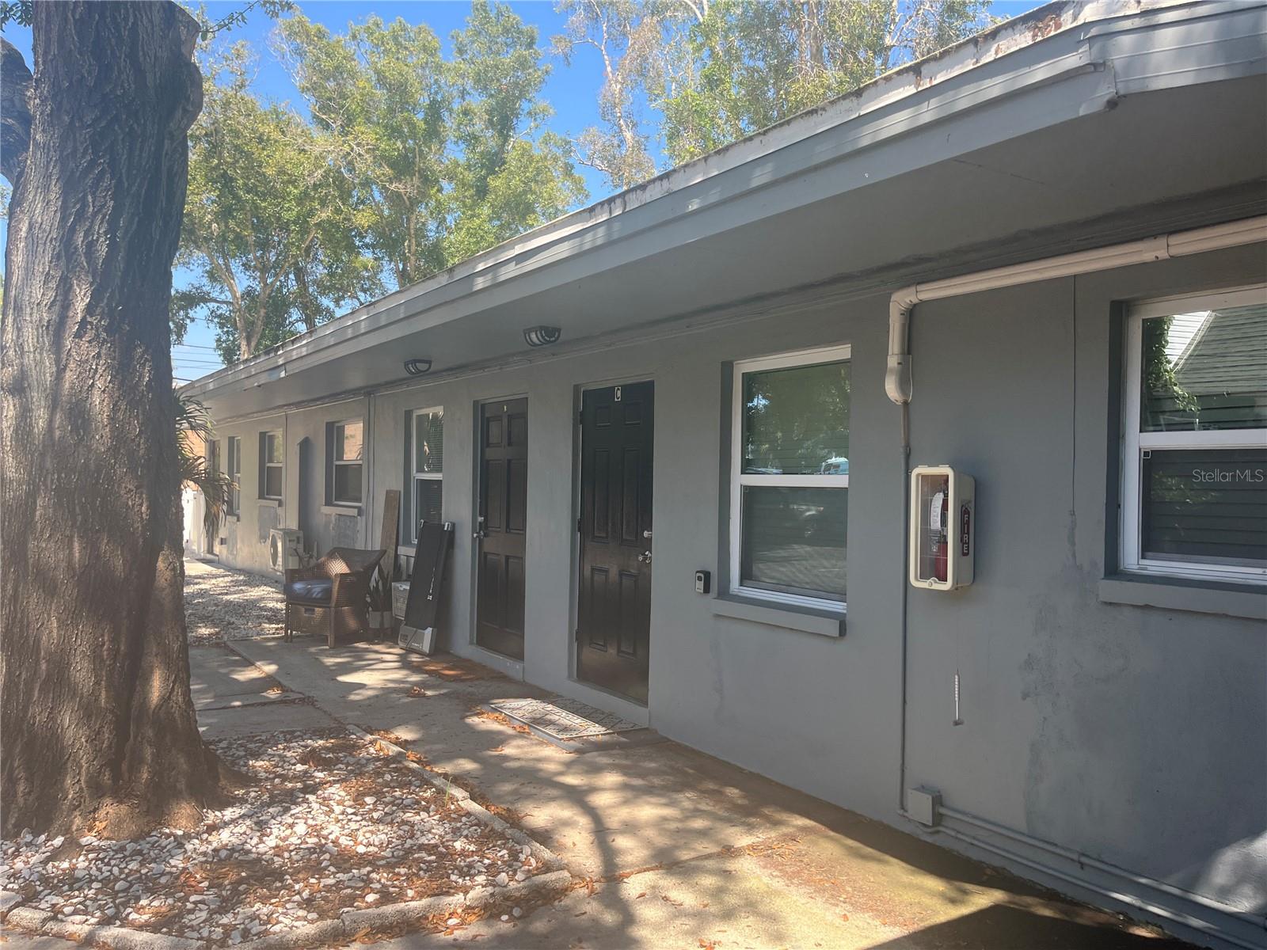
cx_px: 634
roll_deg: -0.6
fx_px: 952
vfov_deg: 53.1
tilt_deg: -0.4
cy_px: 475
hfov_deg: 67.3
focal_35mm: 26
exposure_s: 1/684
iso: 50
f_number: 1.6
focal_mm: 5.1
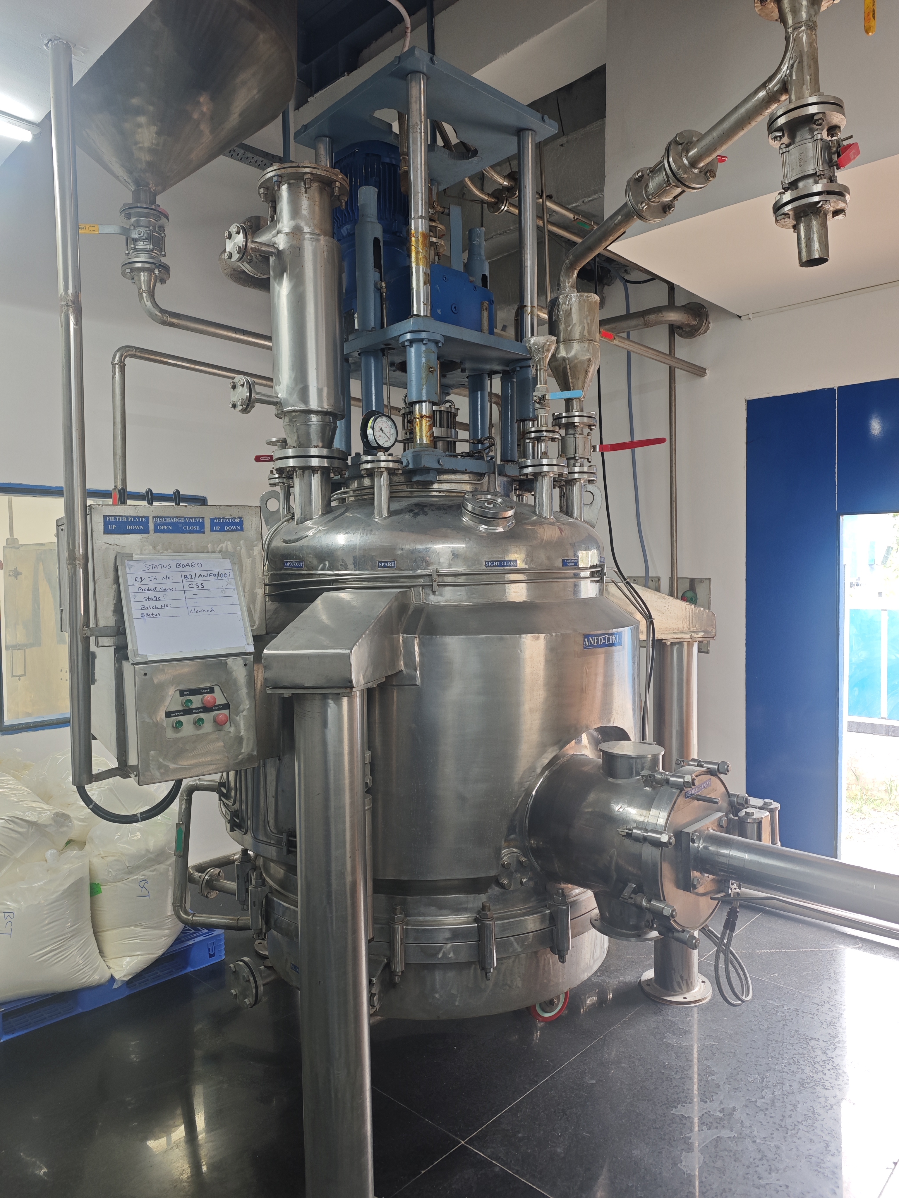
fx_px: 796
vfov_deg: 73.9
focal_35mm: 23
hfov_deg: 58.9
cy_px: 599
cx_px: 450
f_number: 1.6
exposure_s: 1/50
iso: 80
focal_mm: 6.55
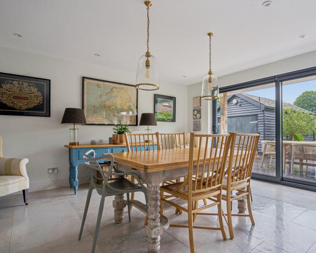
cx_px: 177
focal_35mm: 19
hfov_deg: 82.9
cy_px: 133
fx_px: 178
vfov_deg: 70.8
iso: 320
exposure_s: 1/3.33
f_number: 8
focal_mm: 16
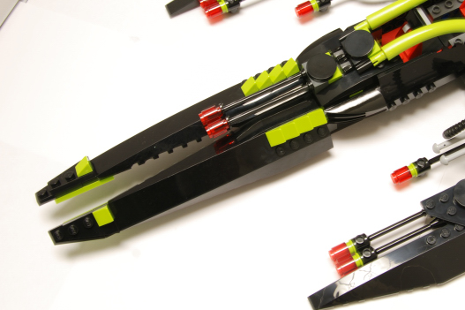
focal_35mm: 73
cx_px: 318
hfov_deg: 27.5
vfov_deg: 18.6
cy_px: 122
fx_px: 943
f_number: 10
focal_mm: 32
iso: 100
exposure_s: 1
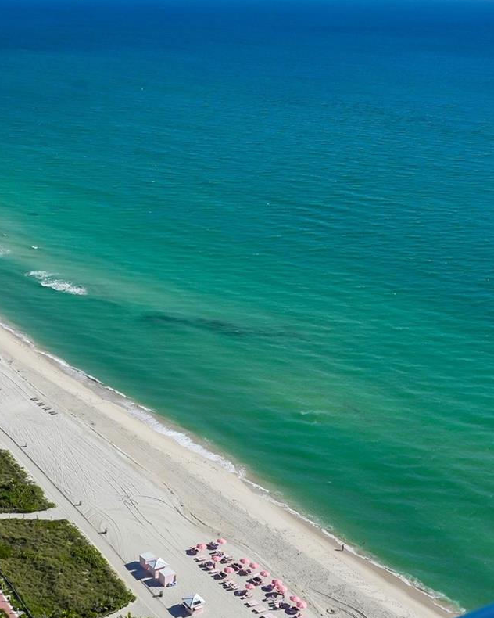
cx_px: 159
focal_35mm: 57
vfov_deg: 32.8
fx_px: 1042
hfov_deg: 26.5
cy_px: 211
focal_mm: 20
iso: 250
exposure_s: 1/1600
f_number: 10
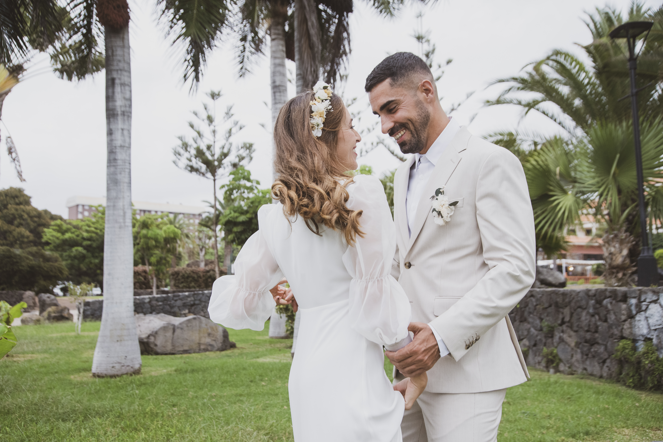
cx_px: 332
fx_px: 645
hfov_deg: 54.4
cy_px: 221
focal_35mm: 35
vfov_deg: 37.9
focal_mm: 35
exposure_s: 1/400
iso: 1250
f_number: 5
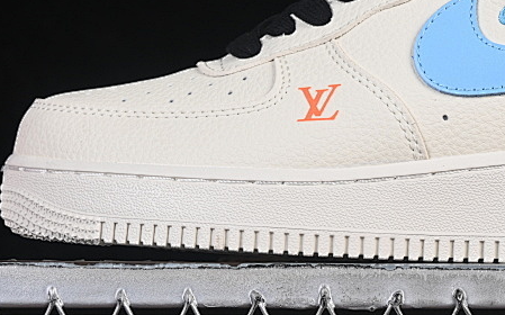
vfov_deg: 7.1
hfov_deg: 11.3
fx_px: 2531
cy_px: 11
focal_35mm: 184
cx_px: 439
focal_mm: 50
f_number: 8
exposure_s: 1/80
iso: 160
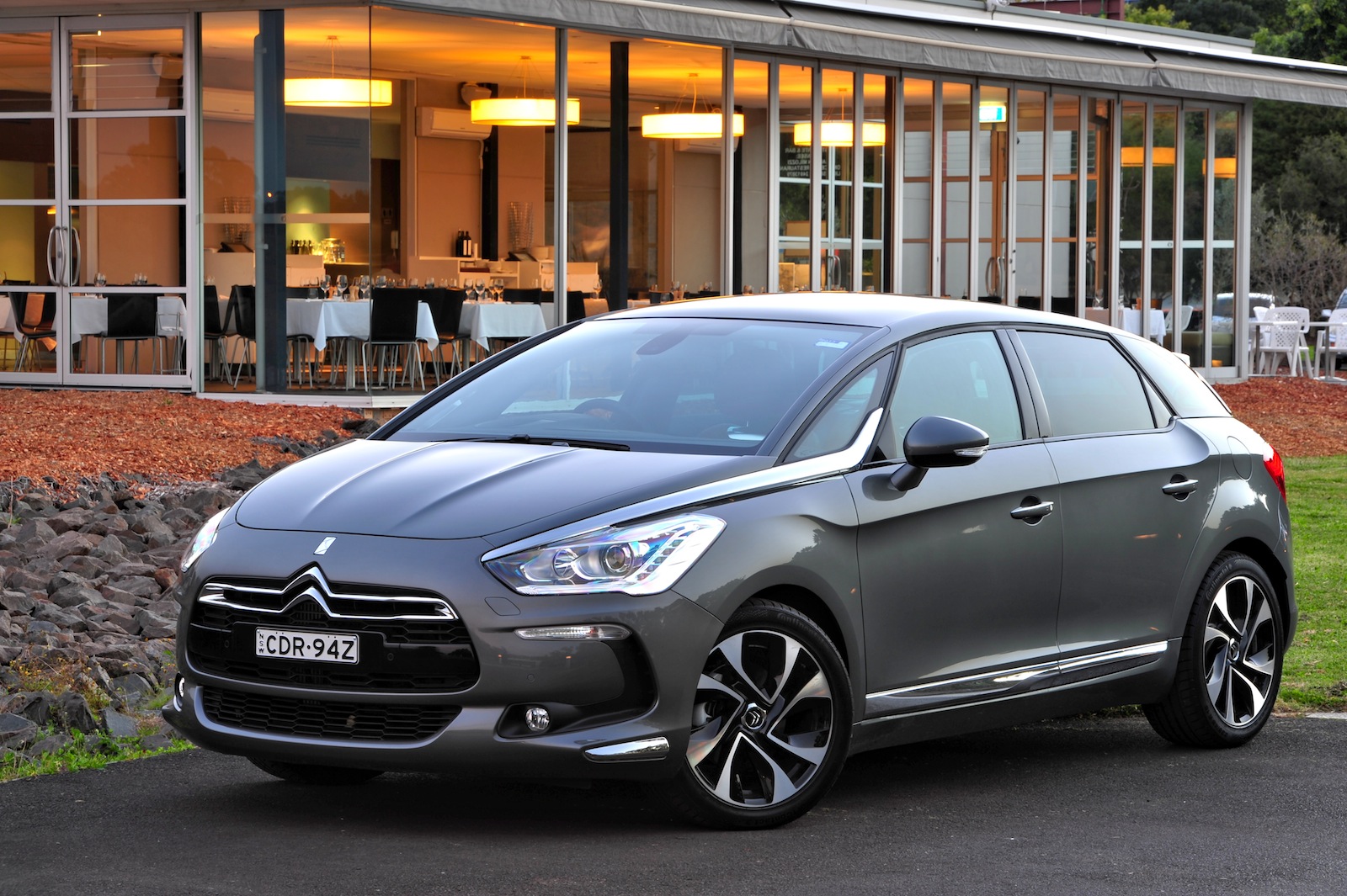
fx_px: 4188
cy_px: 448
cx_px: 674
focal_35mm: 112
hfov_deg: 18.3
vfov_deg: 12.2
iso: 200
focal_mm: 112
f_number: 16
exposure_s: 6
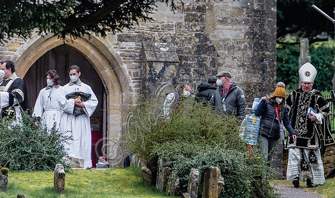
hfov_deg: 5.5
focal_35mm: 385
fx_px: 3464
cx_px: 312
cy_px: 98
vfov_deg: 3.3
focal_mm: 200
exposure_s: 1/1250
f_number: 2.8
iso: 400
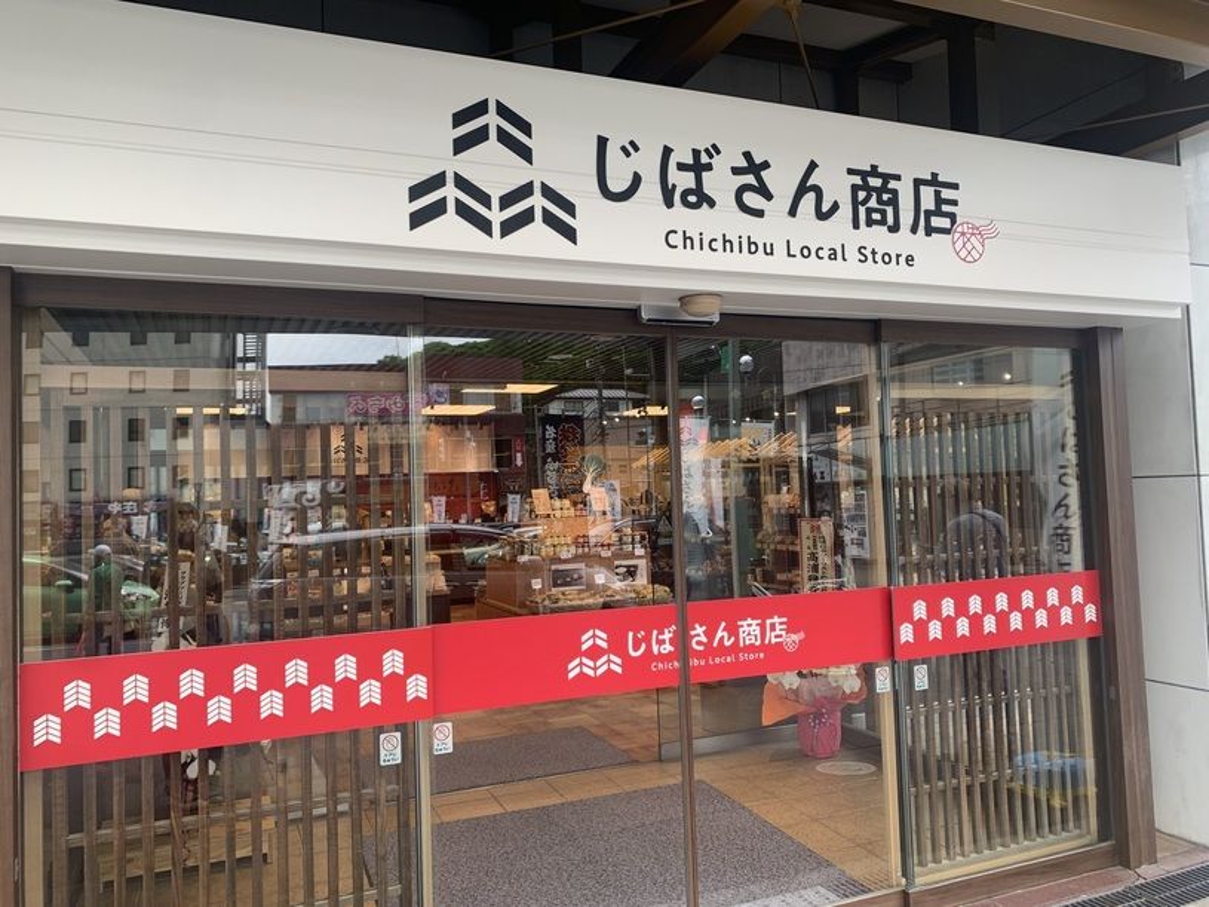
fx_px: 908
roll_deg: +1.4
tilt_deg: +2.5
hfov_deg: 67.3
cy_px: 454
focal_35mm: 26
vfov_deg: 53.1
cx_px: 604
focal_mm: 4.25
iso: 25
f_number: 1.8
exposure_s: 1/121
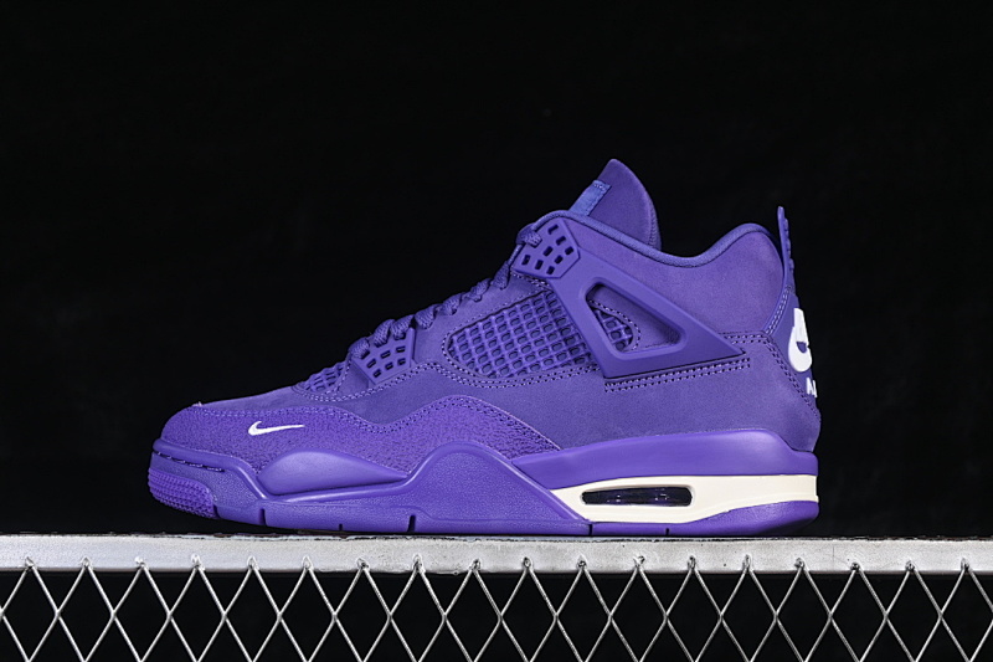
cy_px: 331
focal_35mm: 75
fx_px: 2068
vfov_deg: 18.2
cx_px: 496
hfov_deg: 27.0
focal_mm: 50
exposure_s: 1/80
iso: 160
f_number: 7.1
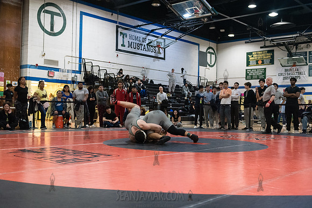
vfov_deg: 35.1
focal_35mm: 38
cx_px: 156
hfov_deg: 50.7
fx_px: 329
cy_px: 104
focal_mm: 38
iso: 8000
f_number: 3.2
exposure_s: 1/500
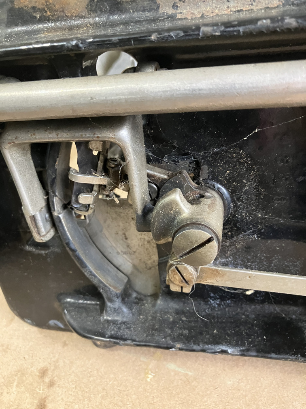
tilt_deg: -38.4
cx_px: 153
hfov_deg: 49.7
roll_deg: +9.4
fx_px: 330
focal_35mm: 28
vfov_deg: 63.4
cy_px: 204
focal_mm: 3.99
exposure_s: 1/40
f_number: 1.8
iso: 400
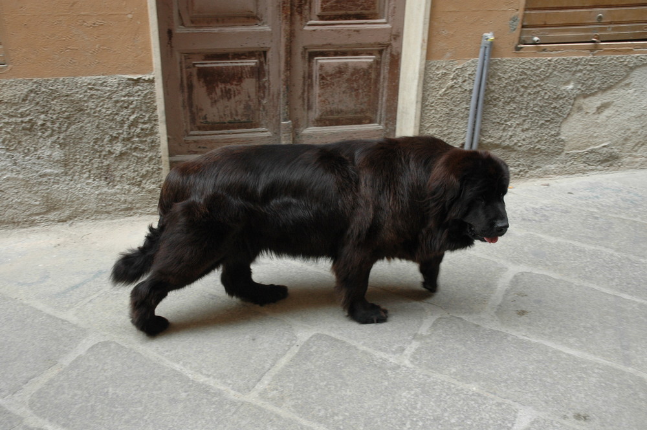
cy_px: 215
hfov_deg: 51.3
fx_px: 673
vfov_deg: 35.4
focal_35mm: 38
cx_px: 324
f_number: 6.3
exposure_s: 1/160
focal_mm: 25
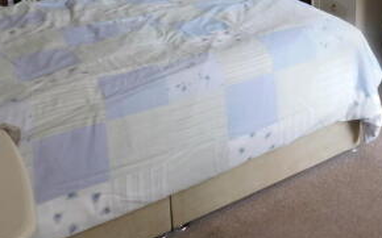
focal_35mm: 49
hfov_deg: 38.3
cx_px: 342
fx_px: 510
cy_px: -28
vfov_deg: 24.4
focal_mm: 4
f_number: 3
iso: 160
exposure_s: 1/30
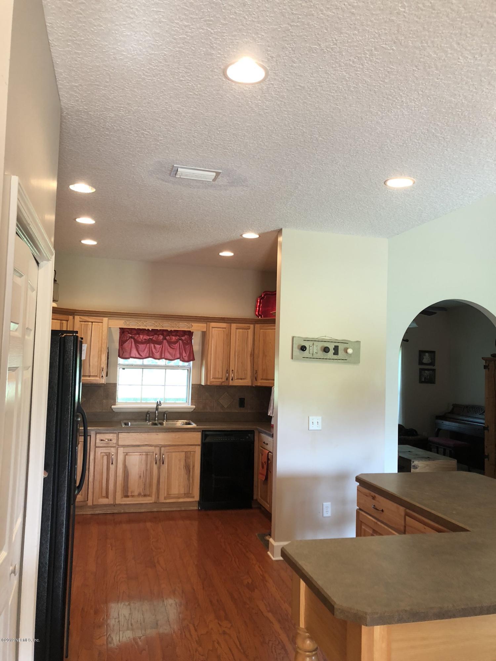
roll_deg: -1.4
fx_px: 554
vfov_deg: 61.7
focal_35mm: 29
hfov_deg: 48.2
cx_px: 248
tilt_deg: +3.6
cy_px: 330
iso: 40
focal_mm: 3.99
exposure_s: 1/20
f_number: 1.8
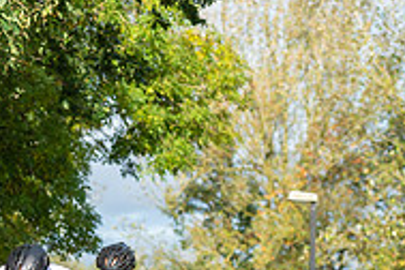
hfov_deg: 9.5
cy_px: 352
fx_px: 2419
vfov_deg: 6.3
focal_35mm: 215
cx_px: 39
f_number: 3.2
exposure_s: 1/1600
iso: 200
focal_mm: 70
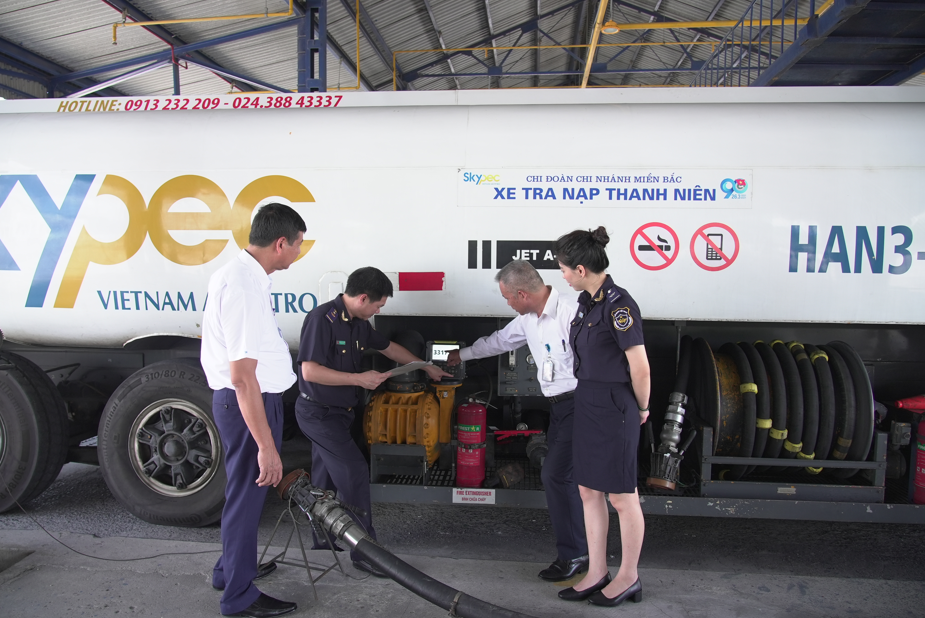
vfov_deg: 51.3
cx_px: 454
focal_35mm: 25
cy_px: 317
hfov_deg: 71.5
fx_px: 643
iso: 640
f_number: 4.5
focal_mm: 24
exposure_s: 1/250
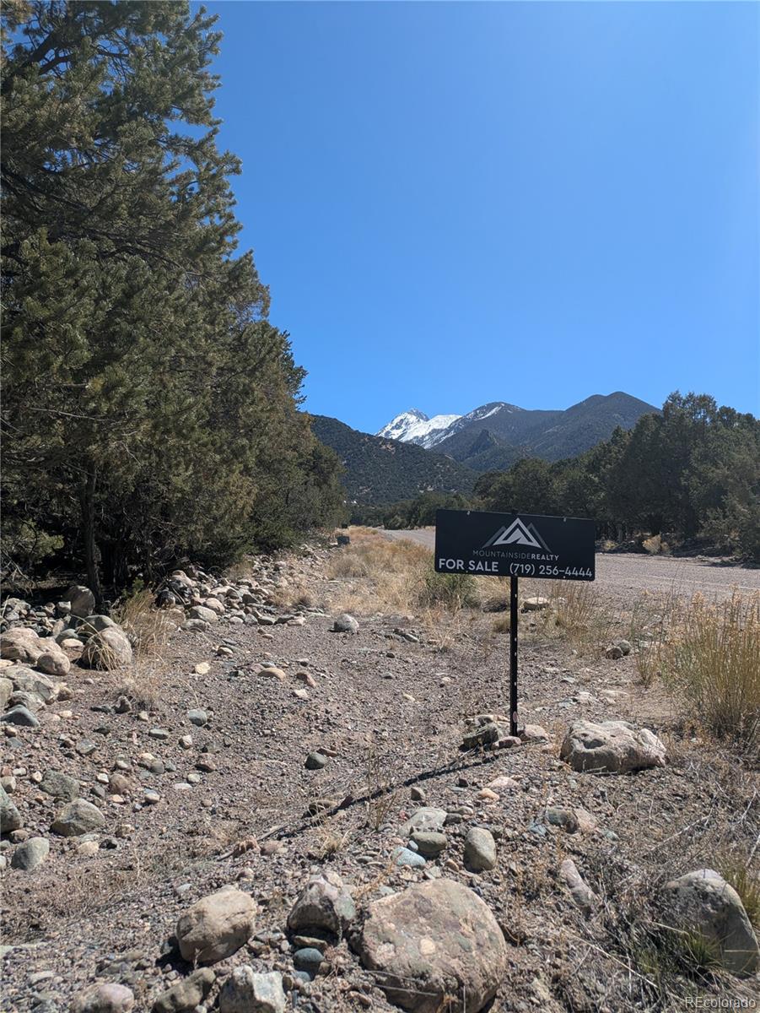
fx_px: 731
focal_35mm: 25
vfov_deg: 69.4
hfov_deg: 54.9
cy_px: 506
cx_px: 380
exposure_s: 1/2294
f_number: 1.89
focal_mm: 5.43
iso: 40
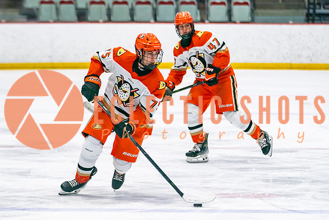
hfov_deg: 7.4
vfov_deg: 4.9
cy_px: 139
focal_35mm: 279
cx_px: 119
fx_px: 2551
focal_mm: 130
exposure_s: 1/640
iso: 640
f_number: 2.8
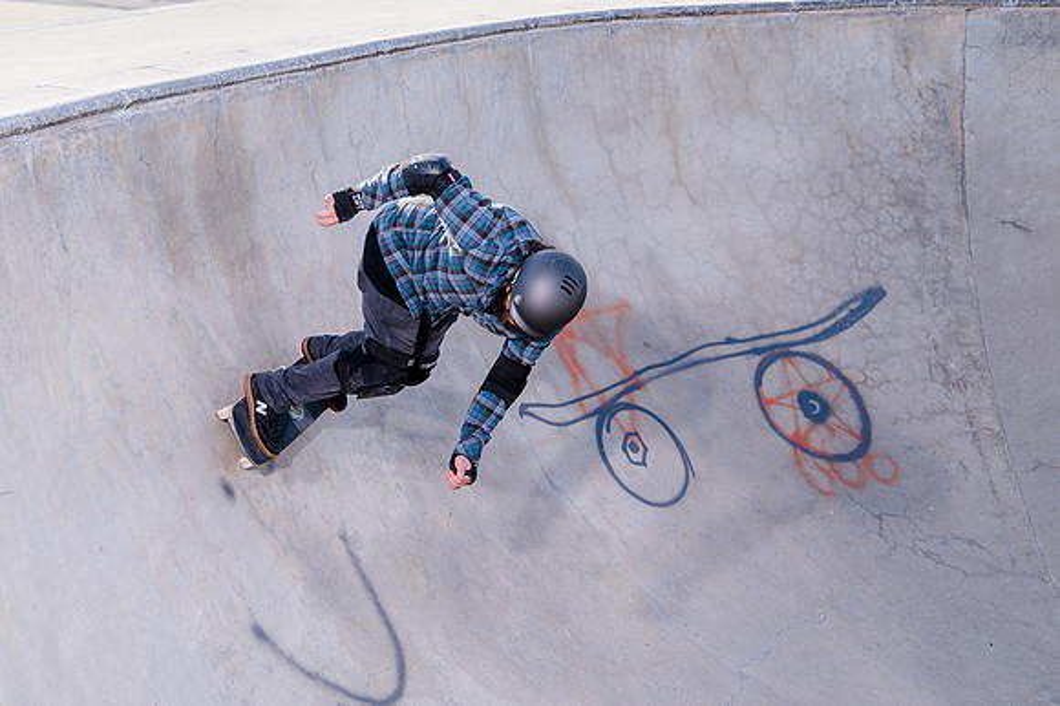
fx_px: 1878
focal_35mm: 64
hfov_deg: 31.5
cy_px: 278
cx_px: 500
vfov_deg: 21.2
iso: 320
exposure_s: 1/640
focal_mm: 44
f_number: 4
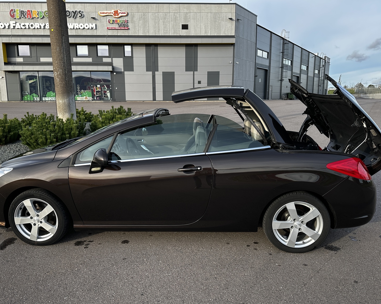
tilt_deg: -9.5
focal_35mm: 26
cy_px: 148
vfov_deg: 54.9
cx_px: 180
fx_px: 293
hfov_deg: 66.0
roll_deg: +0.2
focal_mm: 6.86
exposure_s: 1/672
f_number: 1.78
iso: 80
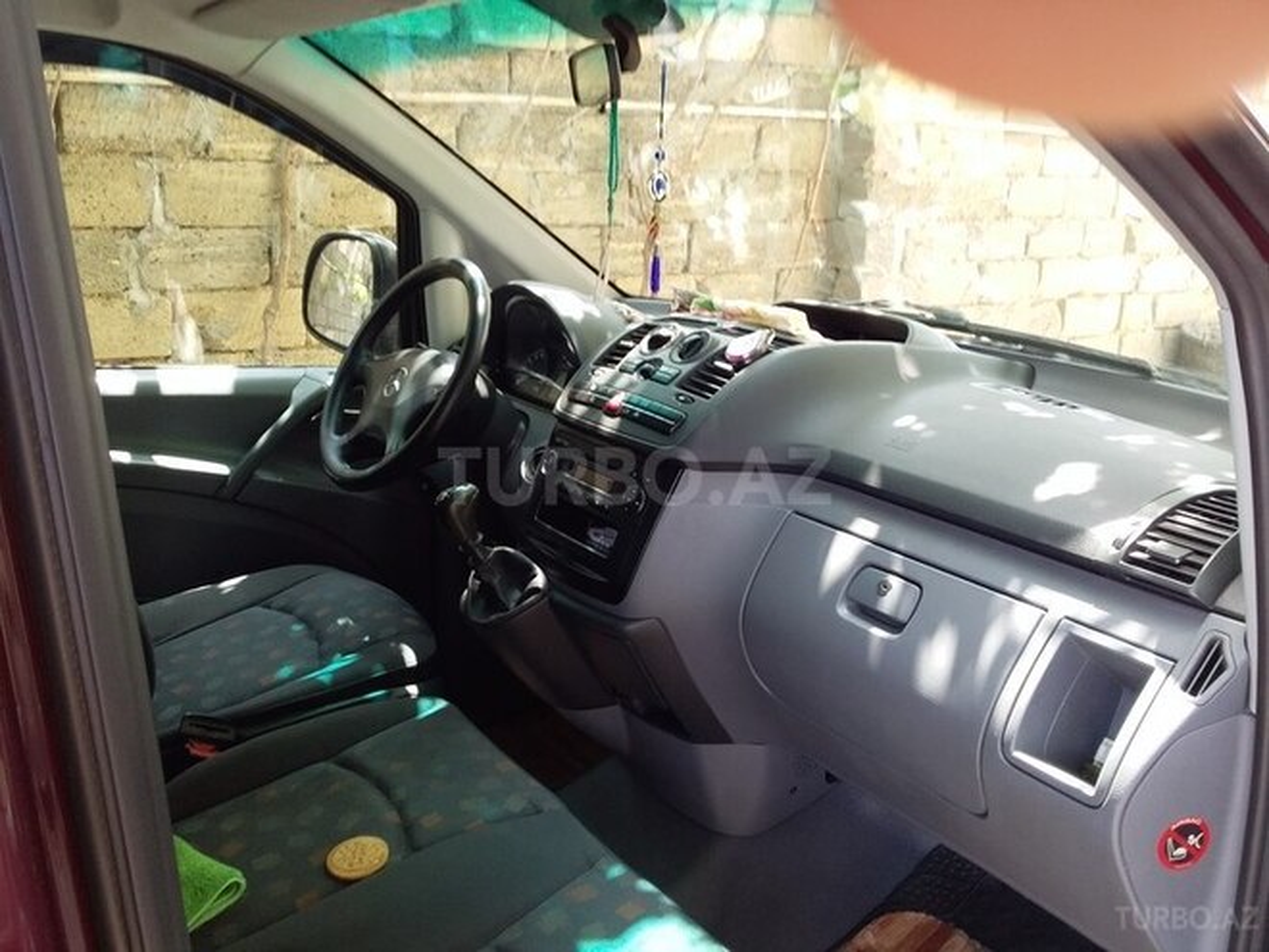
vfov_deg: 45.4
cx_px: 634
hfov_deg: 58.4
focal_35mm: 31
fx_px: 1136
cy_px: 476
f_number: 2.2
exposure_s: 1/50
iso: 40
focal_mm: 3.3
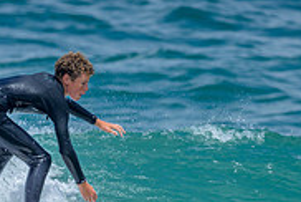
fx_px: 24889
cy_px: 263
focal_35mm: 2972
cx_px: 108
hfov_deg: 0.7
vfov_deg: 0.5
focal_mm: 800
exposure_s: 1/2000
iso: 250
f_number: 6.3
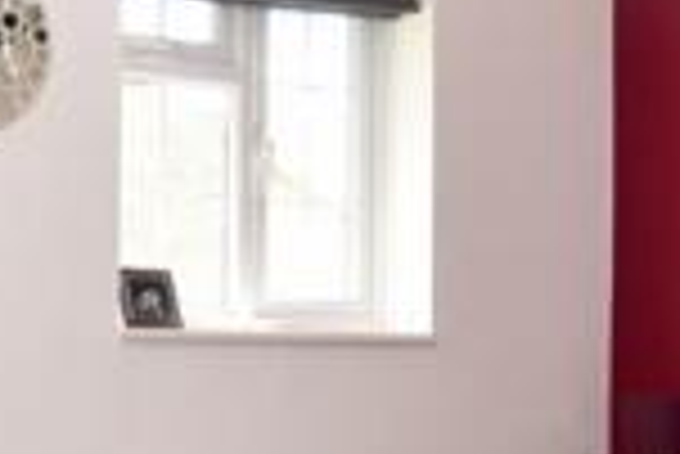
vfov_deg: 20.9
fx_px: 1229
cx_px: 77
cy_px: 312
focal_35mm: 65
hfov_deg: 29.7
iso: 200
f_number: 9
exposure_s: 1/20
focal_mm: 10
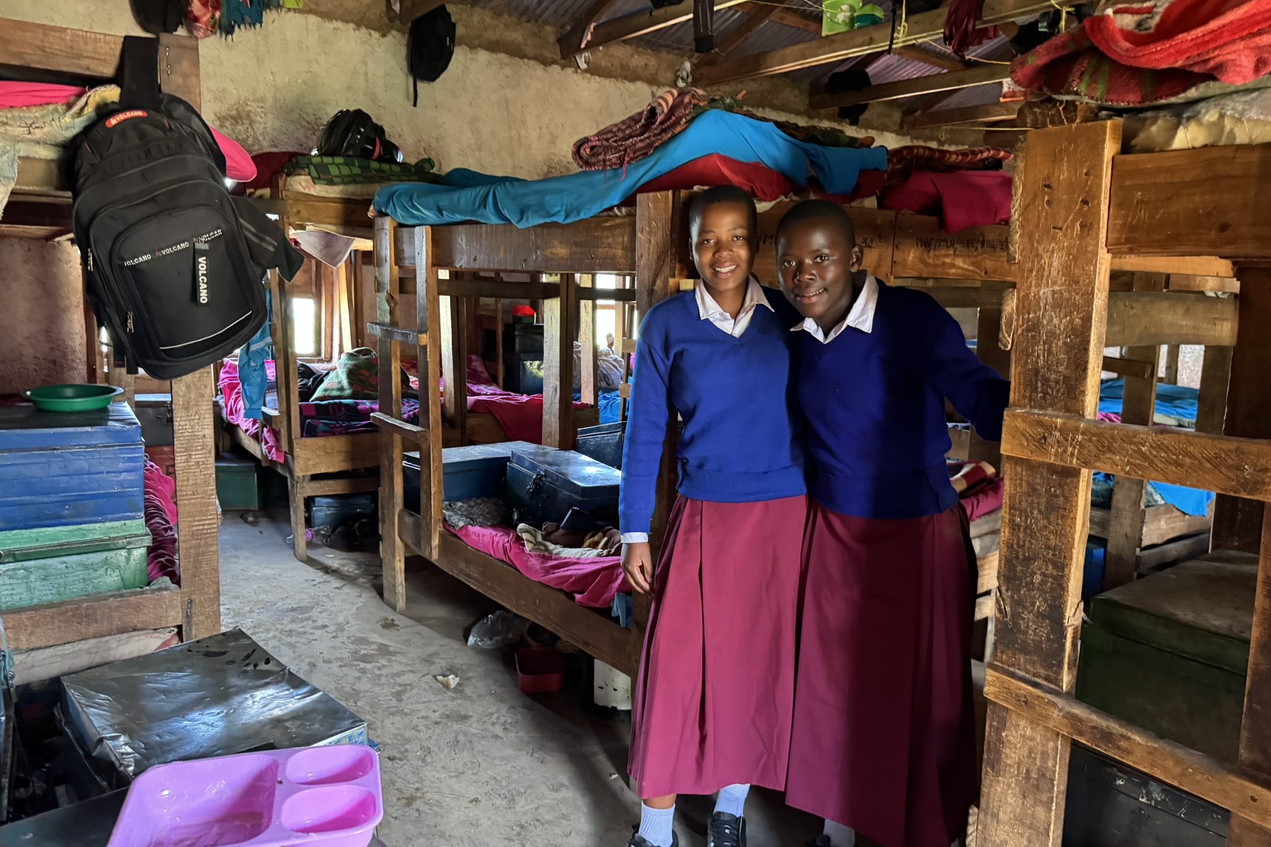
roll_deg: -2.1
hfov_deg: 71.5
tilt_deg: -6.2
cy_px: 422
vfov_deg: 51.3
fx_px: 883
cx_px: 635
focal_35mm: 25
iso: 800
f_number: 1.78
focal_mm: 6.76
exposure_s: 1/43
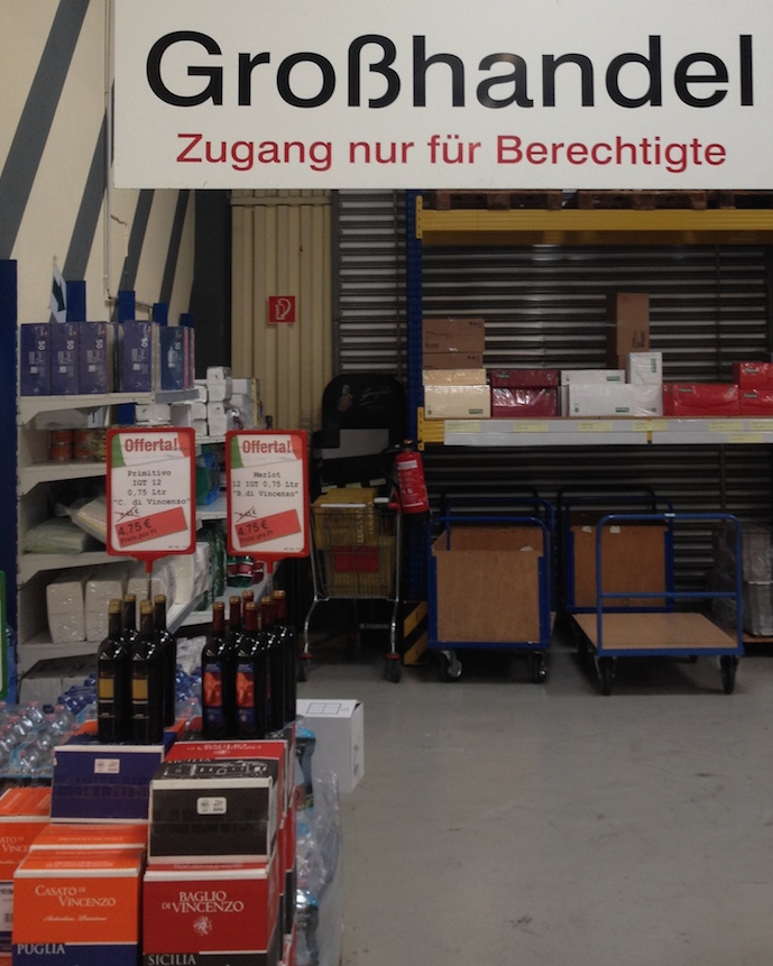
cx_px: 451
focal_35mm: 60
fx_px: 1716
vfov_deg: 31.0
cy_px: 275
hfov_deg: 25.4
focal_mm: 4.28
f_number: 2.4
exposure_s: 1/24
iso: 50
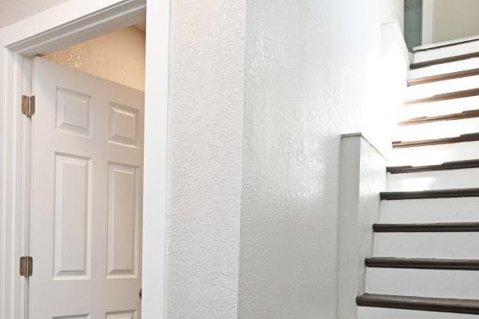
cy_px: 259
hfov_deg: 51.3
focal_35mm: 36
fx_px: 479
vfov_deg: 35.6
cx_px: 131
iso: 200
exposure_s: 1/60
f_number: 4
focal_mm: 14
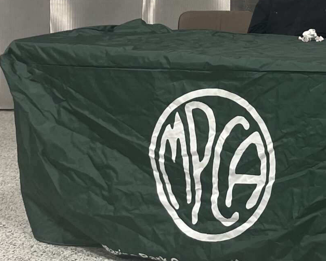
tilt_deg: -2.1
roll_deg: -1.2
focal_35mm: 81
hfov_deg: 20.3
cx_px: 486
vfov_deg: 18.6
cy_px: 14
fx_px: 782
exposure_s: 1/120
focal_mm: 4.2
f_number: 1.6
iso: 125
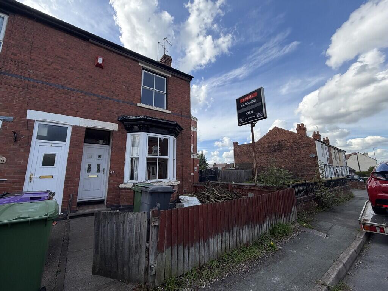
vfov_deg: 85.7
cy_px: 146
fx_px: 157
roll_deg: +0.7
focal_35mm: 14
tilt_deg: +9.9
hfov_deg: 102.1
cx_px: 194
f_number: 2.2
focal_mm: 2.22
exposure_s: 1/770
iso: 32
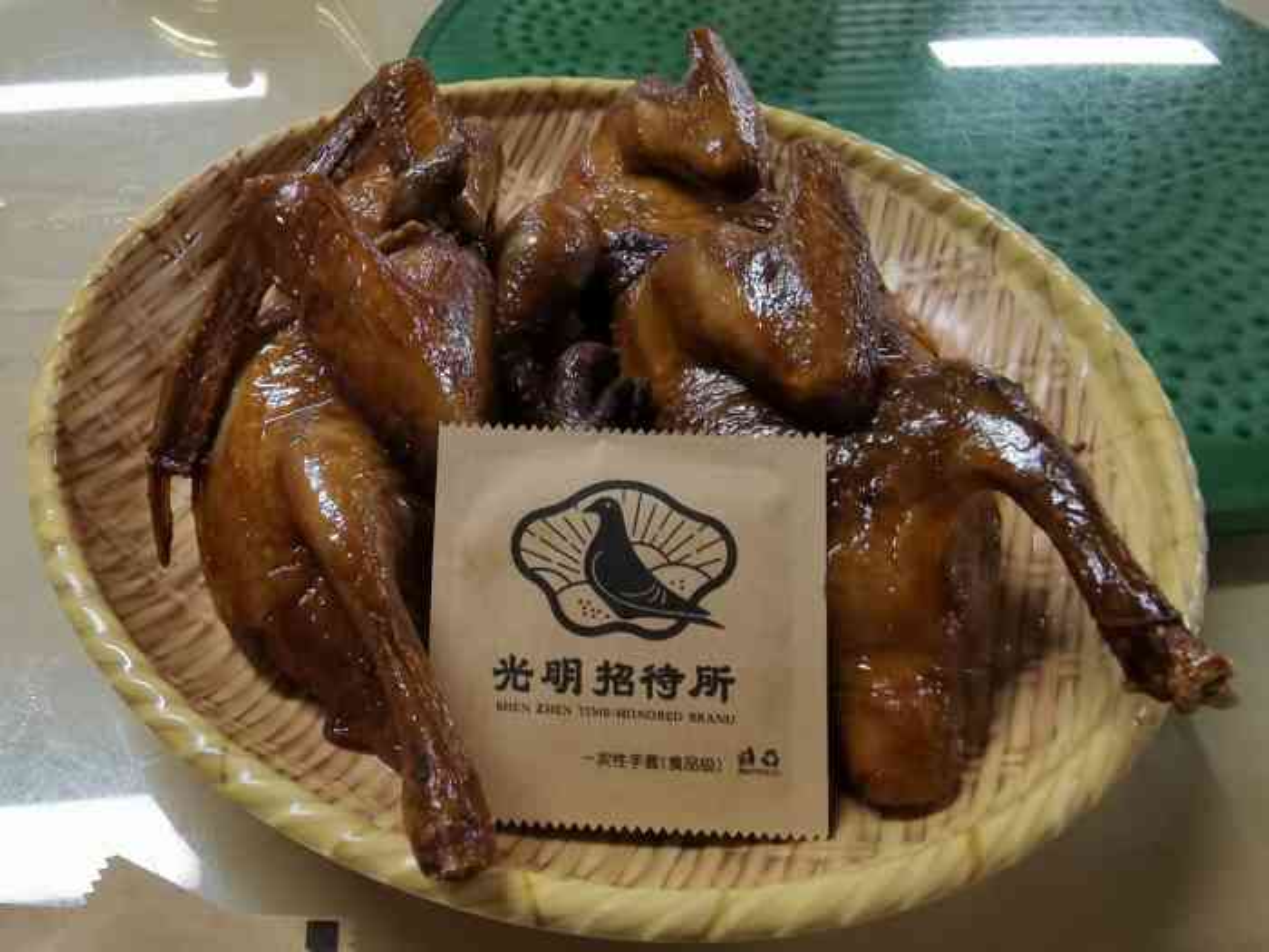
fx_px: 990
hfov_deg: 65.3
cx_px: 634
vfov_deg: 51.4
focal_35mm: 27
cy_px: 476
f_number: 2.2
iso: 400
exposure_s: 1/25
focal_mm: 2.26
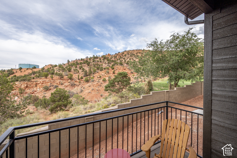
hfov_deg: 100.4
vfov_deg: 77.3
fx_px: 99
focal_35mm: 15
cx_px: 118
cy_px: 79
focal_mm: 15
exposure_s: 1/100
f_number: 14
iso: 320
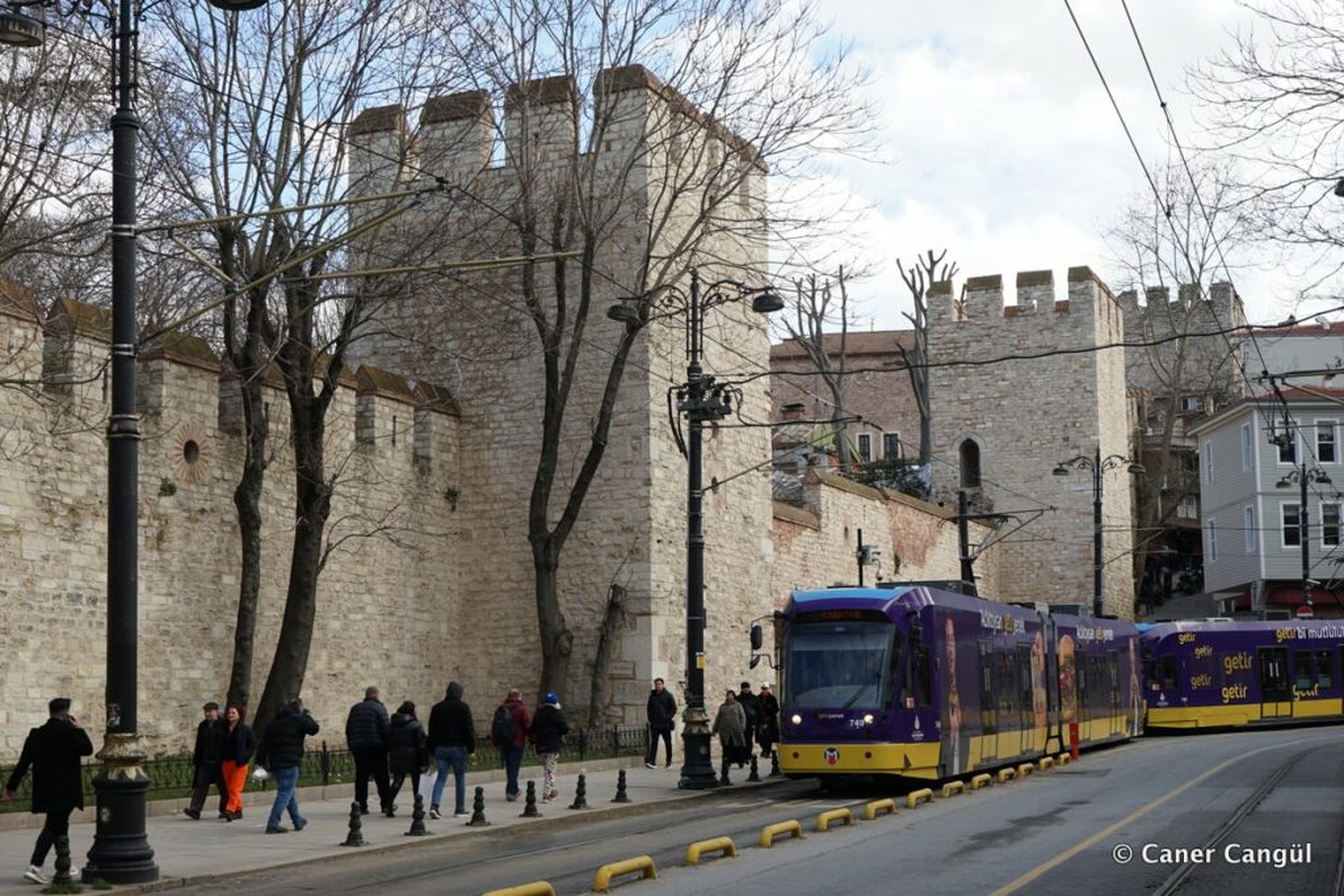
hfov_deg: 38.2
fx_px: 1941
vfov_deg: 26.0
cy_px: 448
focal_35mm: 52
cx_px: 672
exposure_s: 1/125
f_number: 8
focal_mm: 52
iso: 100
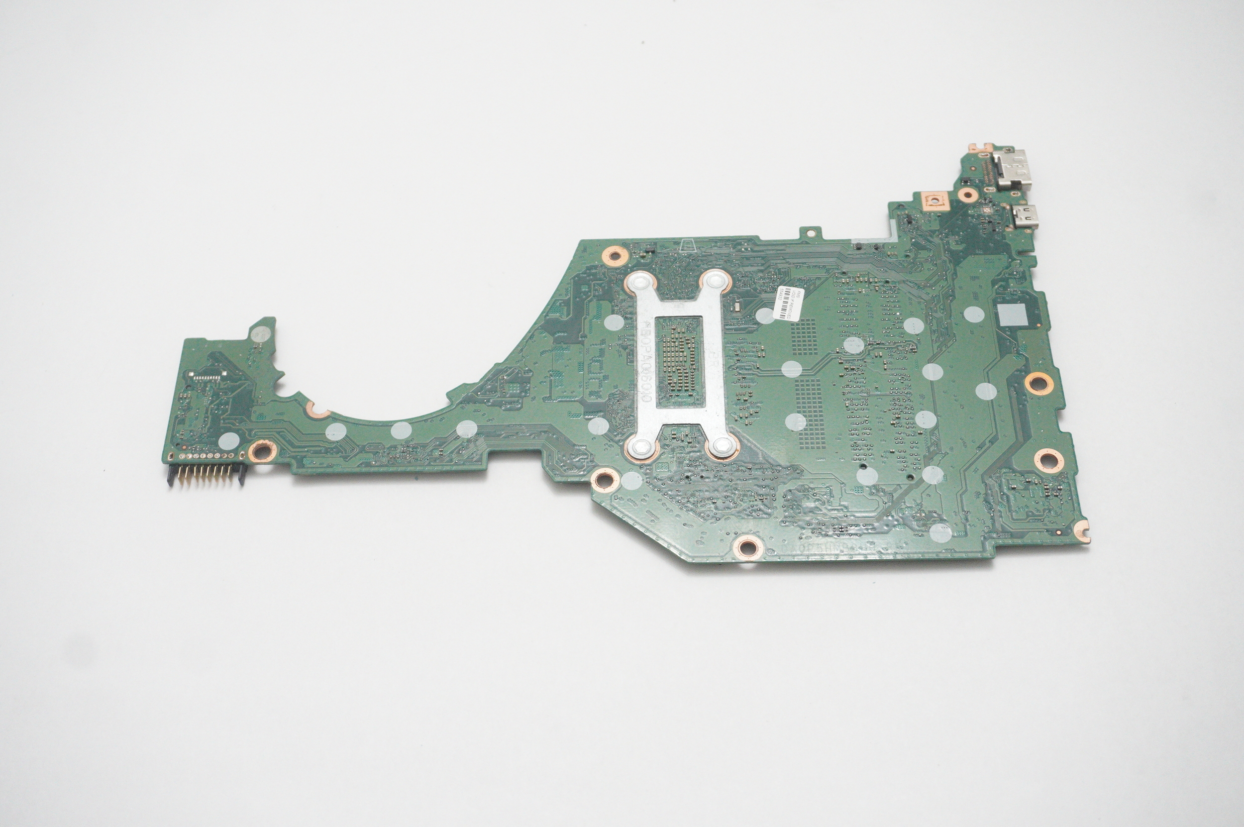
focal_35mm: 44
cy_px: 414
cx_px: 622
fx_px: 1502
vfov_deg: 30.8
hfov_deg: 45.0
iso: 3200
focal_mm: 29
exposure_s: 1/30
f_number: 5.6
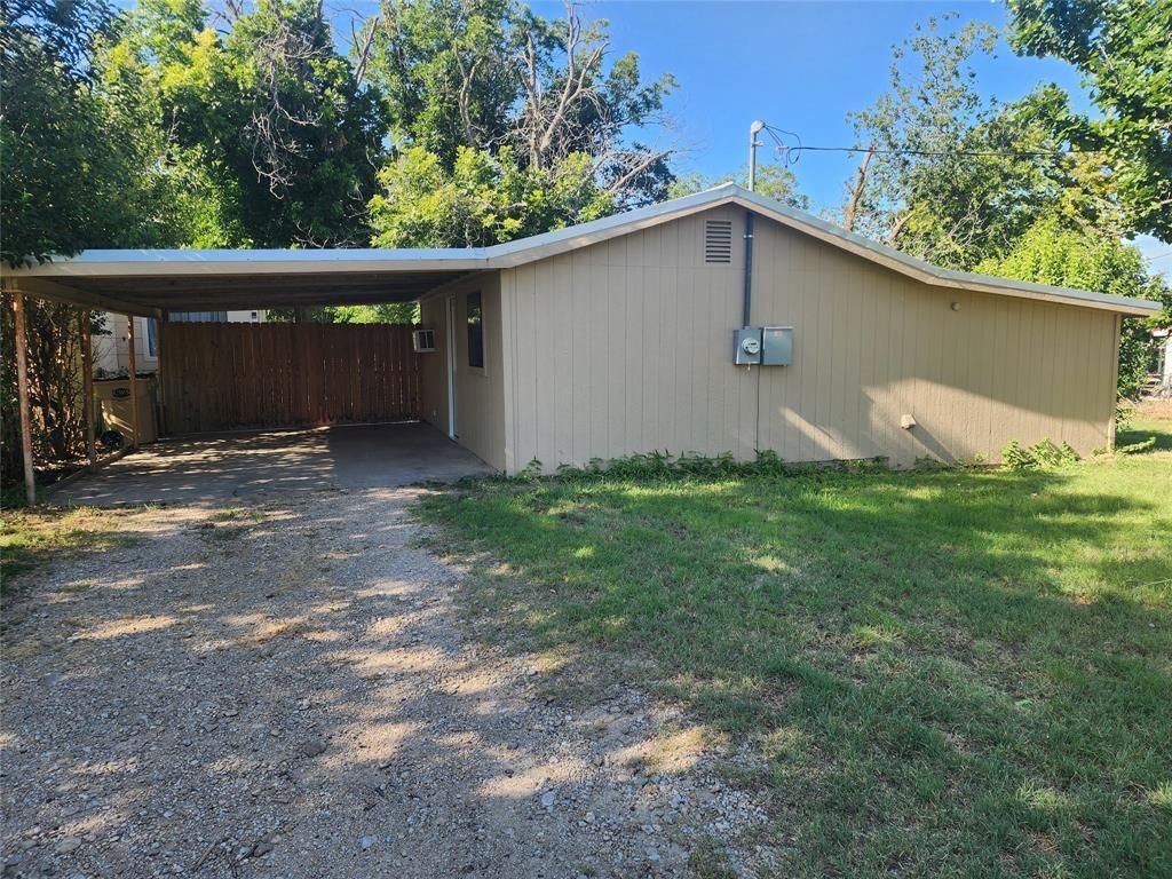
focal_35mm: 23
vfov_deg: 58.9
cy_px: 440
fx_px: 779
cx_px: 586
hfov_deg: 73.9
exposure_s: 1/262
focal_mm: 6.4
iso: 12
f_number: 1.8
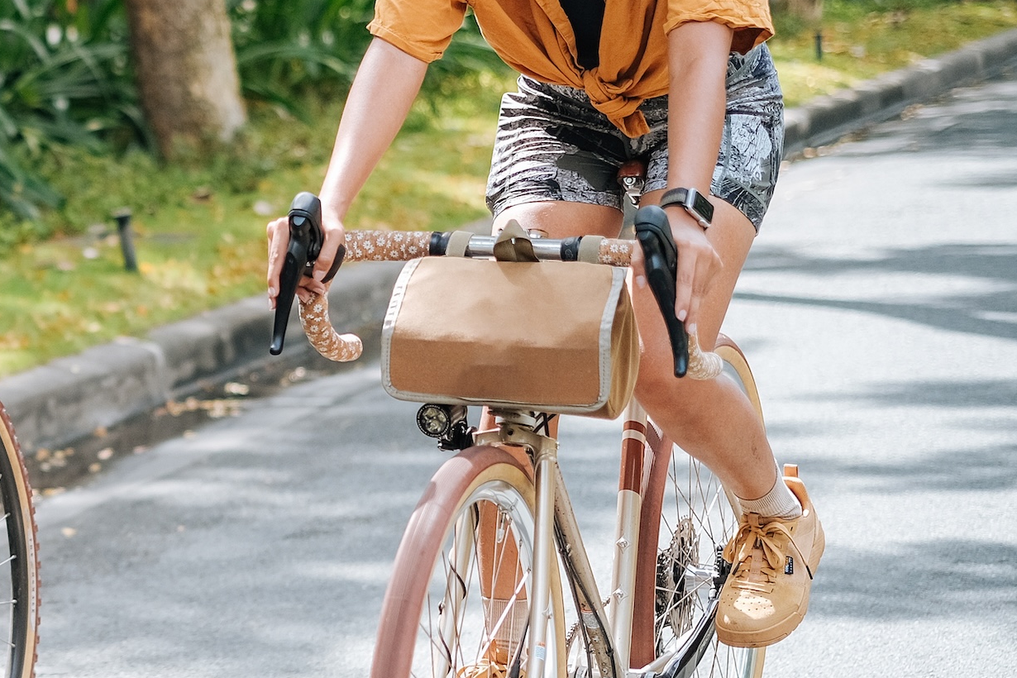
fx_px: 3446
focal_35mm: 122
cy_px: 303
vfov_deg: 11.2
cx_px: -134
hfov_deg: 16.2
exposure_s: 1/2000
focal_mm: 33
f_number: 1.4
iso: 160
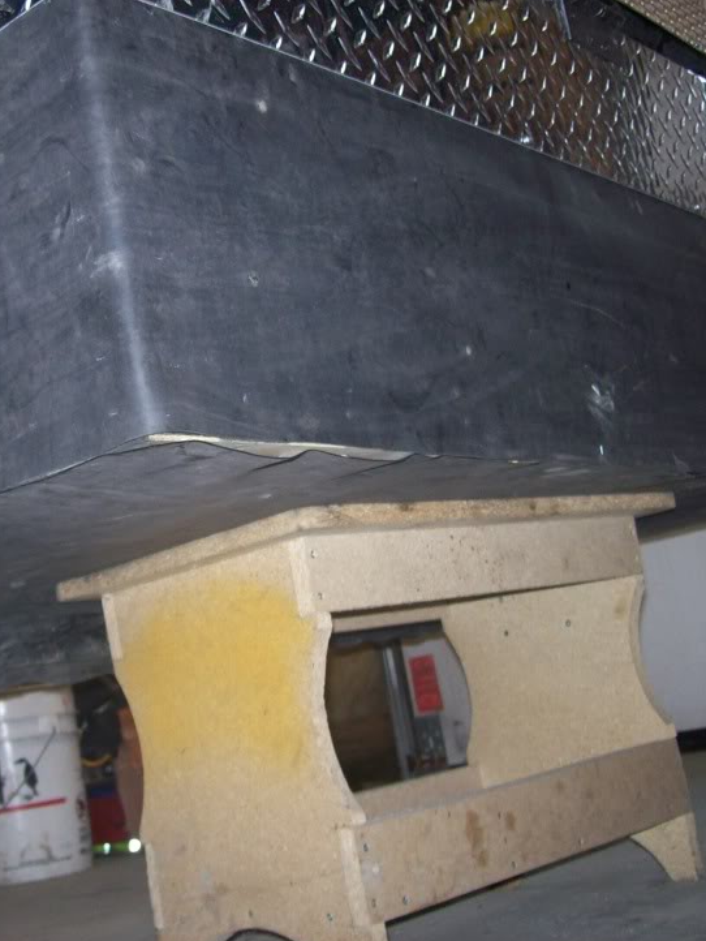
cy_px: 454
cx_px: 133
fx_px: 1386
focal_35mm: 51
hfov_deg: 27.9
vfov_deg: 37.5
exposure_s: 1/64
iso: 80
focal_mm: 6
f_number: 2.7
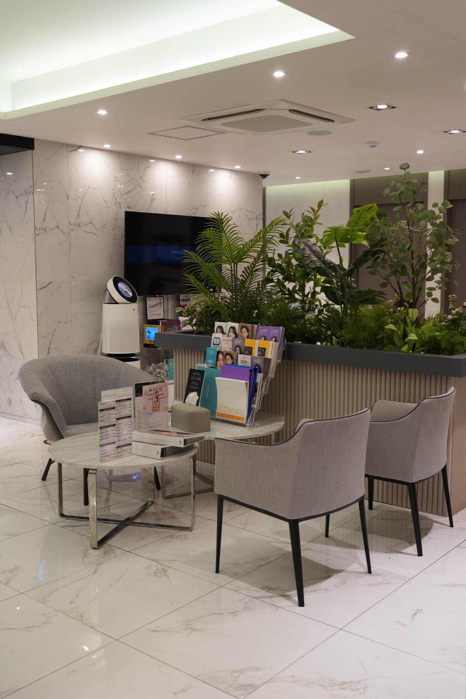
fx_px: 718
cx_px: 233
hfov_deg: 35.9
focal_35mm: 37
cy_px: 350
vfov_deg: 51.9
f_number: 4
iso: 500
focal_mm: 37
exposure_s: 1/40
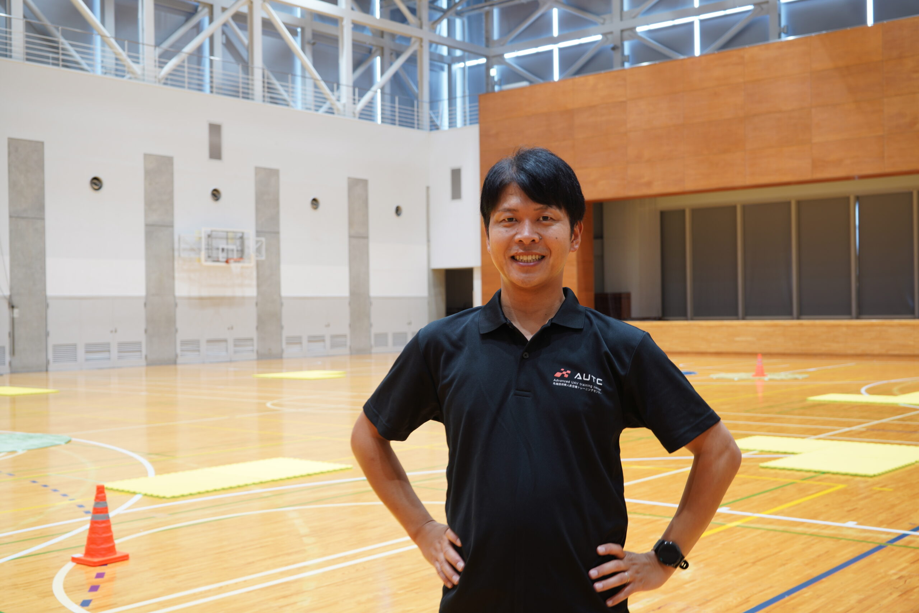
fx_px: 1047
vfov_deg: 32.6
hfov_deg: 47.4
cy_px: 306
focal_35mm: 41
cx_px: 460
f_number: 6.3
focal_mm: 41
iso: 100
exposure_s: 1/2.5
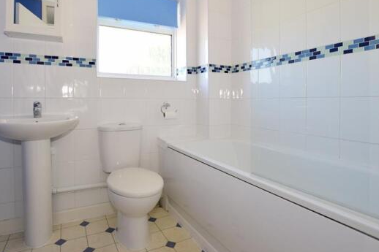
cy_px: 103
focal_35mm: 19
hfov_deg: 86.6
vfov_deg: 64.0
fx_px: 200
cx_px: 168
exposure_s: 1/80
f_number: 5.6
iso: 400
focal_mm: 10
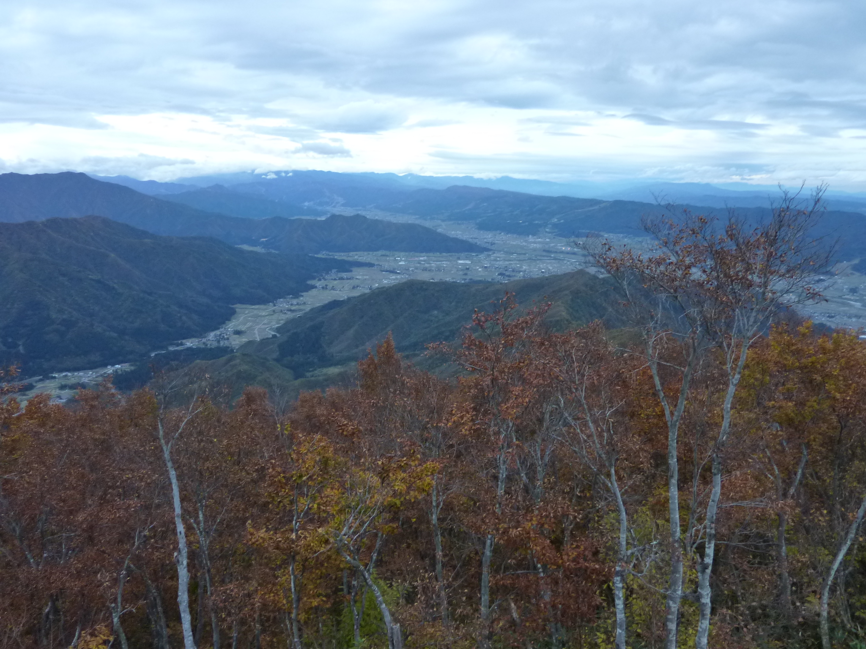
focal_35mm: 25
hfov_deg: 69.4
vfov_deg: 54.9
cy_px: 324
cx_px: 433
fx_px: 625
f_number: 3.3
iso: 250
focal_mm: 4.1
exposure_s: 1/30
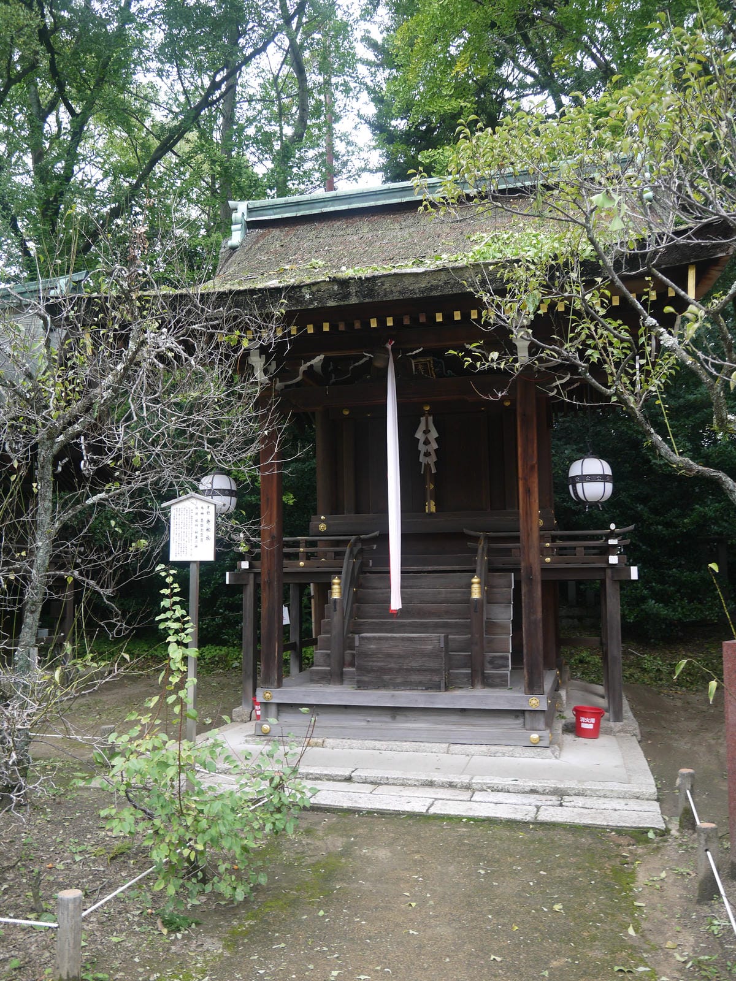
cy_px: 490
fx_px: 794
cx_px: 368
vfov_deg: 63.4
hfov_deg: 49.7
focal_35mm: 28
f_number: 4
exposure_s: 1/100
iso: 160
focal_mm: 14
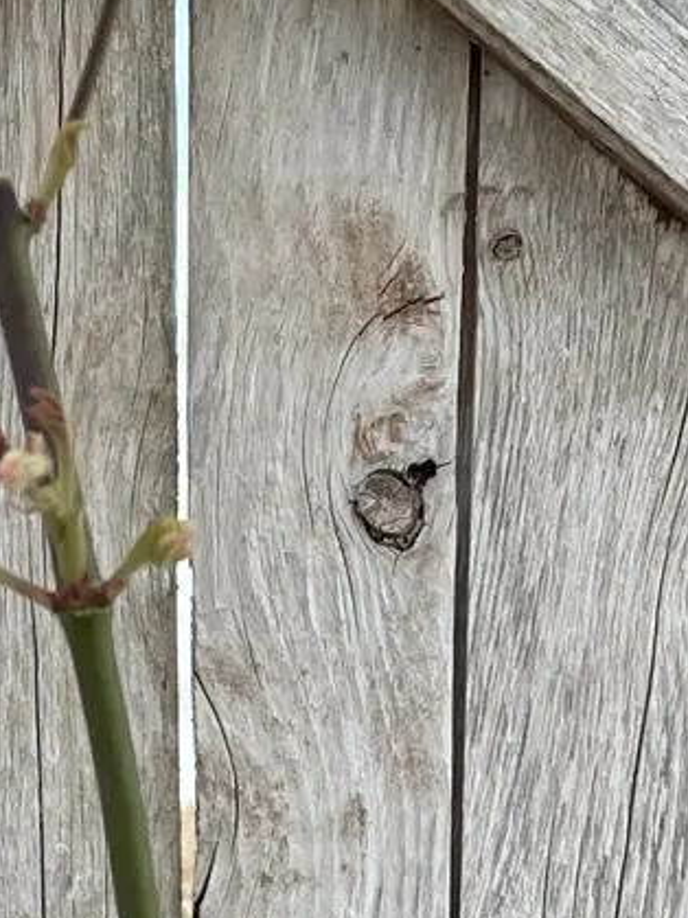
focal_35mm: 127
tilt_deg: -10.0
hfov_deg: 11.6
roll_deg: +0.0
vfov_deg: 14.4
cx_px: 101
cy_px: 1420
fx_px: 3367
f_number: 1.6
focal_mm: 4.2
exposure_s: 1/567
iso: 32
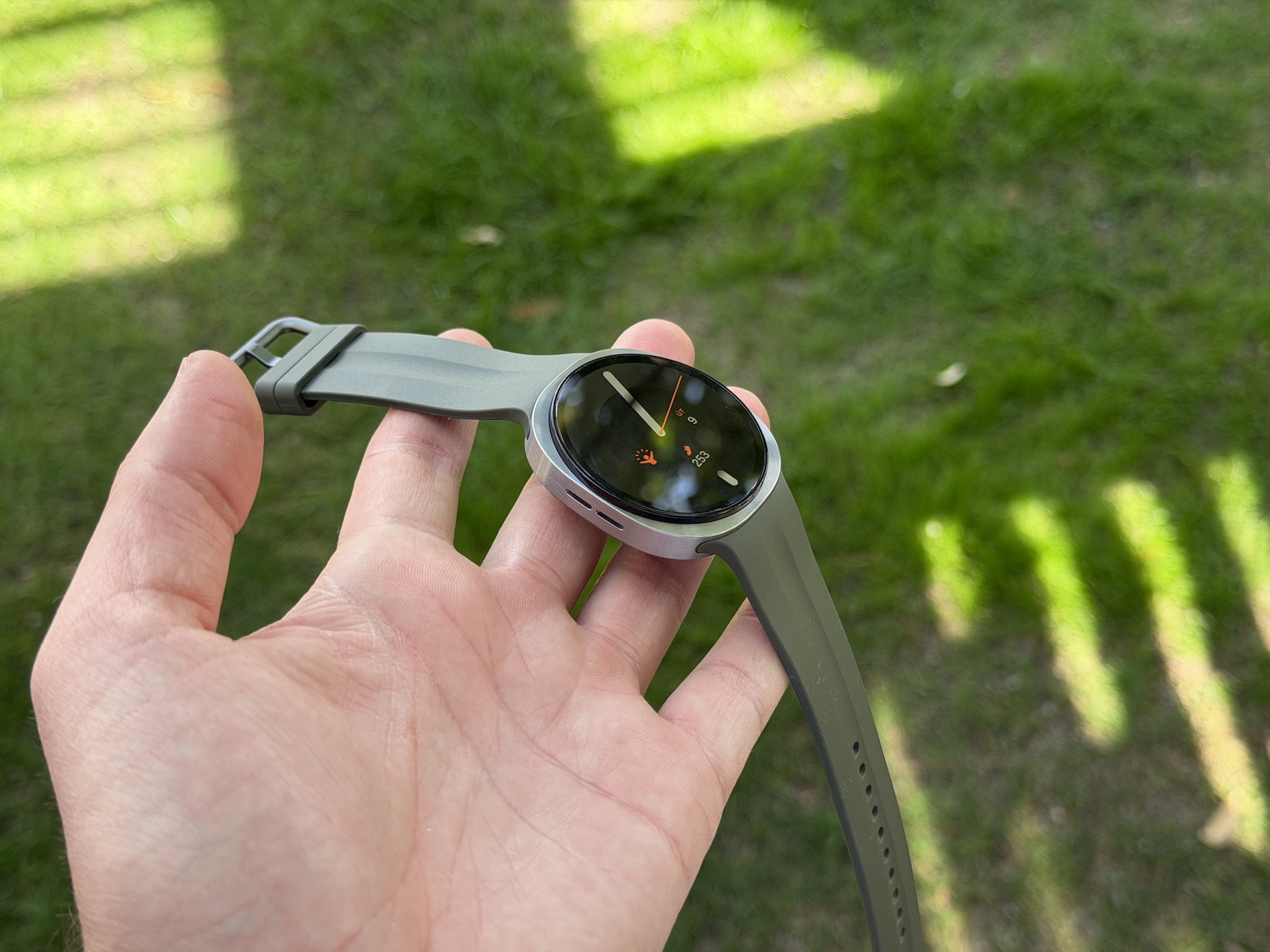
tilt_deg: -57.5
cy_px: 476
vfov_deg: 30.3
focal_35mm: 48
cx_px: 635
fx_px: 1761
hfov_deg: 39.7
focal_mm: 6.76
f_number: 1.78
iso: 64
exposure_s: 1/245
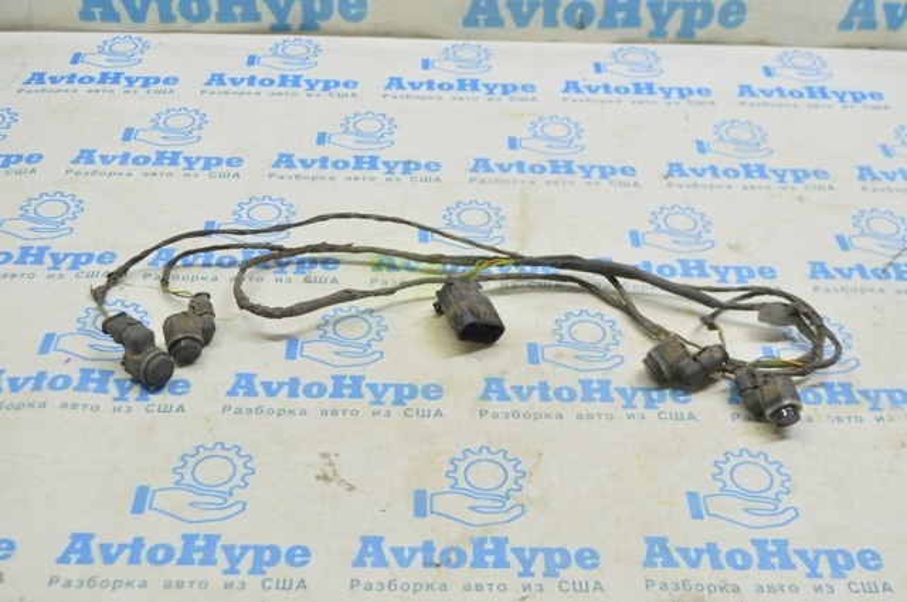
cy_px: 301
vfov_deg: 28.9
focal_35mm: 46
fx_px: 1170
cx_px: 454
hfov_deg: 42.4
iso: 400
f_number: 5.6
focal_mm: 31
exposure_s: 1/20
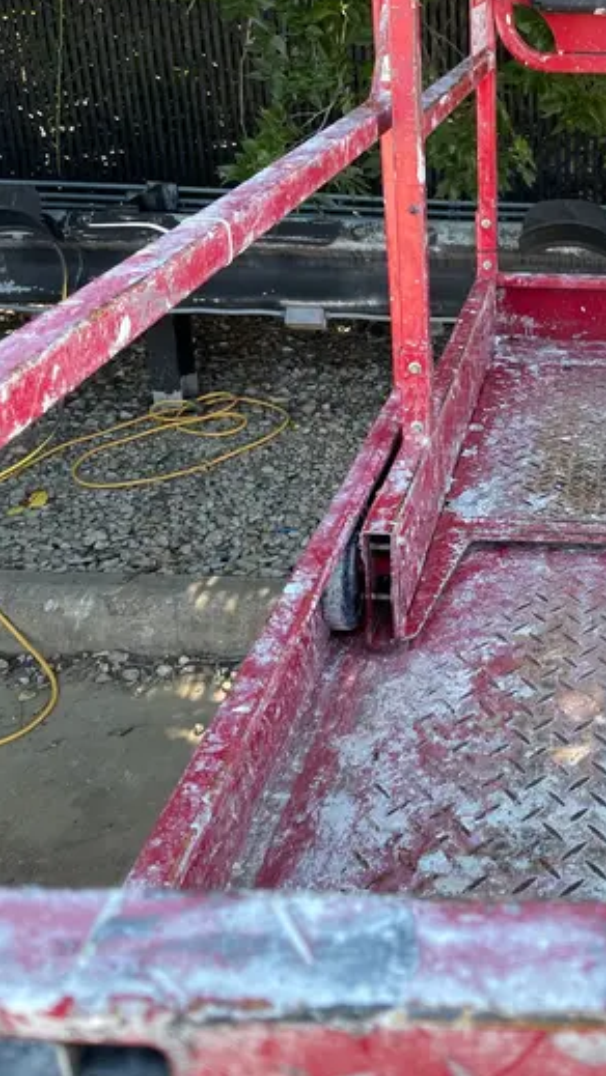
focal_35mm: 40
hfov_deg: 28.3
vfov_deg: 49.9
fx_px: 1142
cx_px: 569
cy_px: 397
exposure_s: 1/304
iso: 32
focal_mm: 4.2
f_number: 1.6
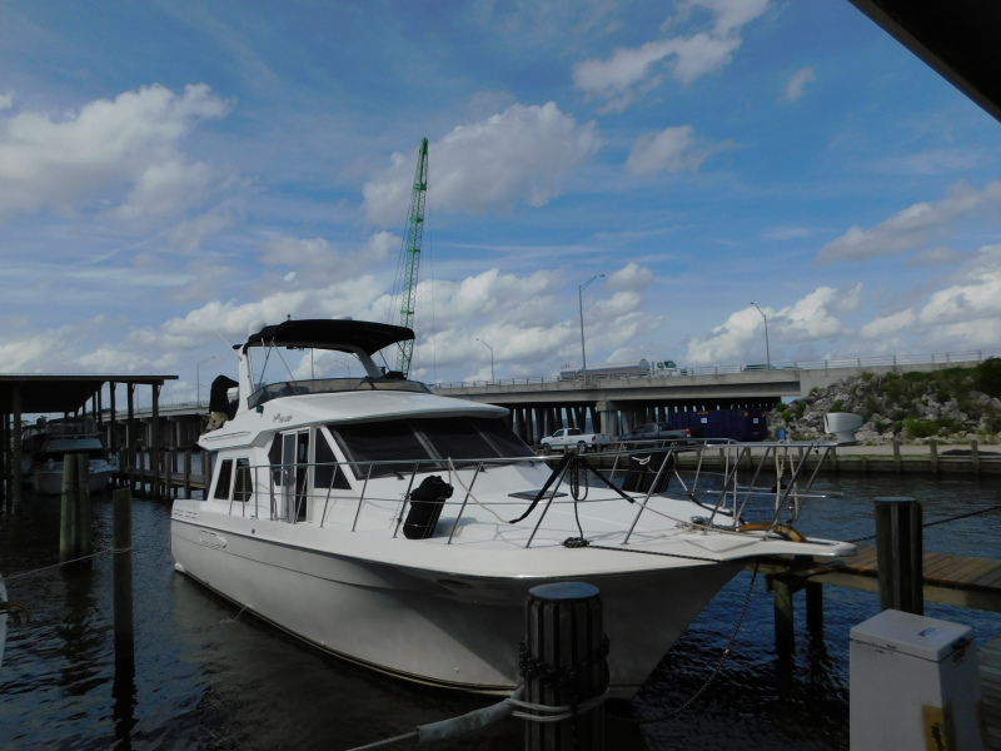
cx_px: 500
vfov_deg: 58.9
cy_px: 376
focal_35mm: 23
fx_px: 665
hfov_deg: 73.9
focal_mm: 4
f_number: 6
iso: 125
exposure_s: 1/1000
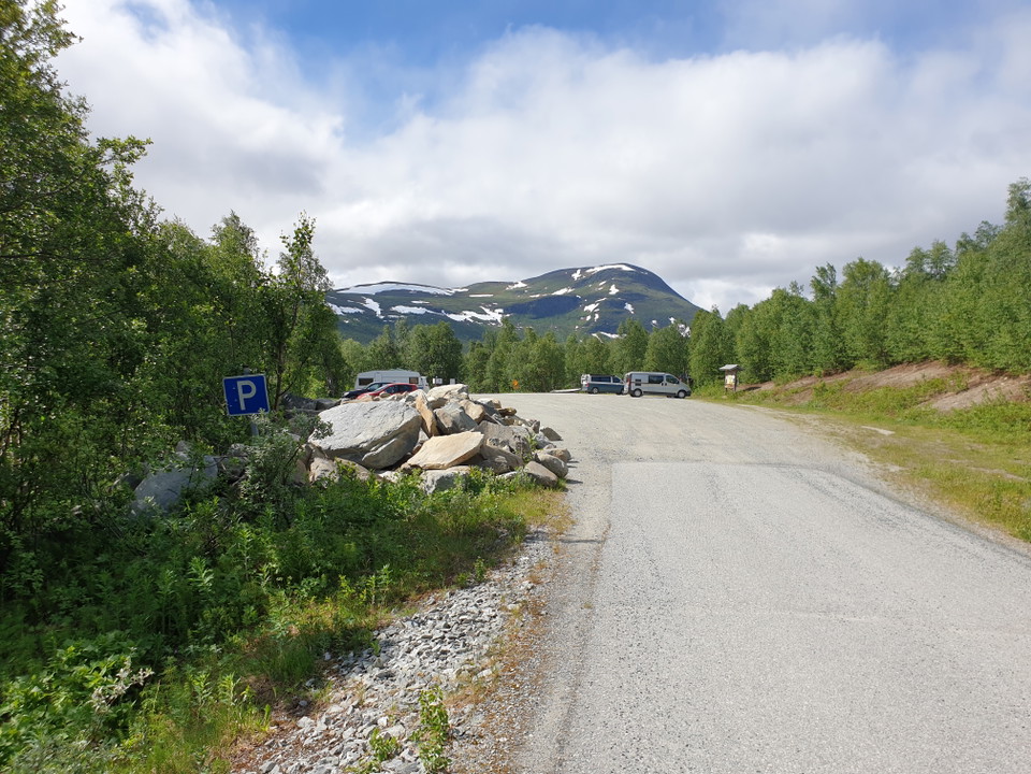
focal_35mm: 26
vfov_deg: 53.1
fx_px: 774
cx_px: 516
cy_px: 387
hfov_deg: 67.3
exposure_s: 1/1616
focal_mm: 4.3
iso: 50
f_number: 2.4
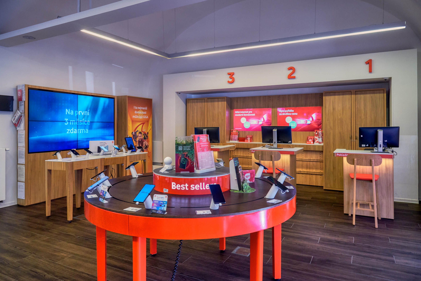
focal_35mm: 24
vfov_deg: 53.2
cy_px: 140
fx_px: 281
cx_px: 210
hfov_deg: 73.7
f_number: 6.3
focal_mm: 24
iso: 1400
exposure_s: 1/25
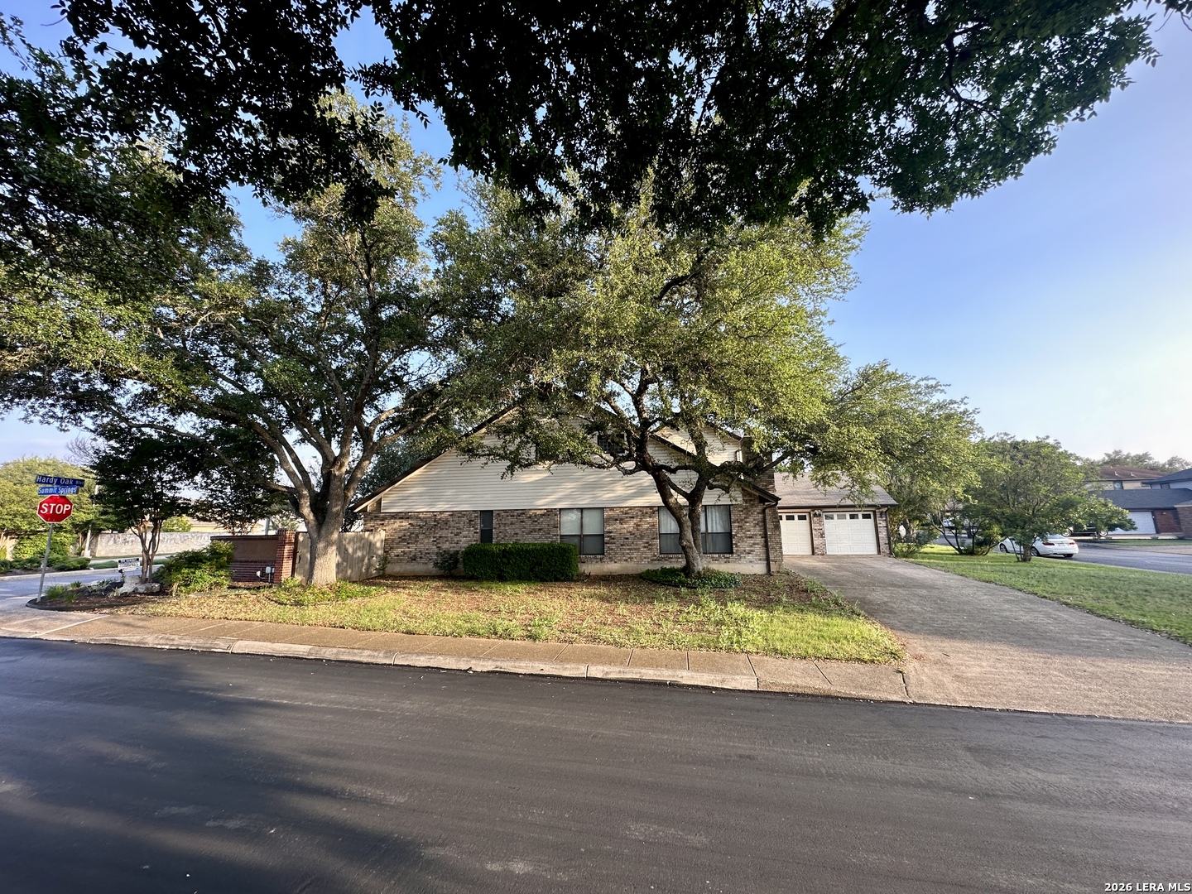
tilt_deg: +9.3
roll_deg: +0.3
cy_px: 447
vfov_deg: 85.7
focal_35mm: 14
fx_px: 482
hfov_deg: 102.1
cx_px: 596
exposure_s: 1/174
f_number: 2.2
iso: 40
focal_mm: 2.22
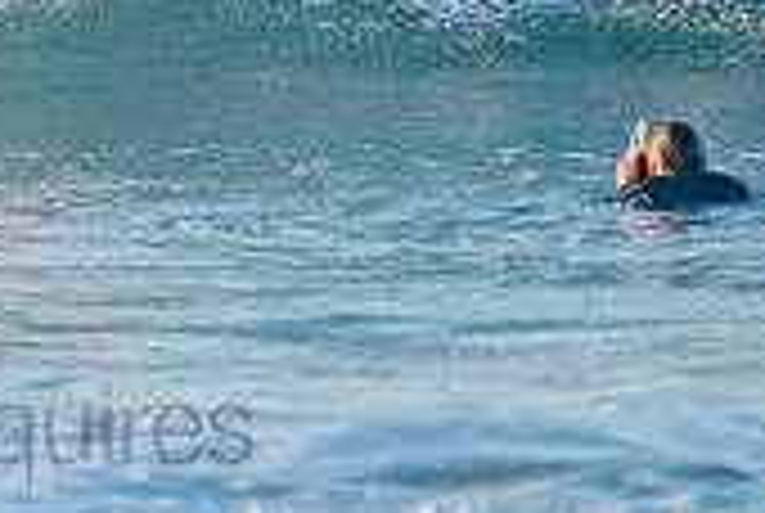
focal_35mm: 1701
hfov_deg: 1.2
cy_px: -322
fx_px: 36209
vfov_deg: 0.8
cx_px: -94
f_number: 5.6
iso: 500
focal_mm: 500
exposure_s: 1/1250
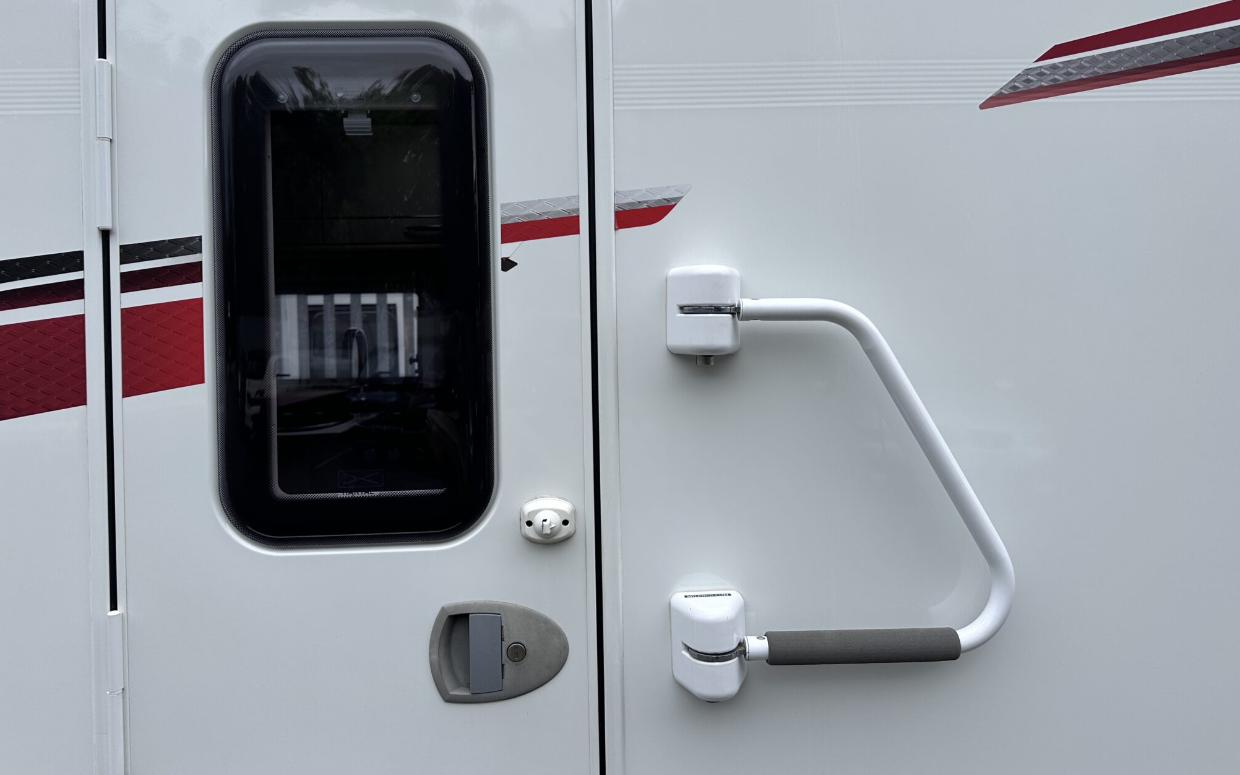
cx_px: 618
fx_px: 879
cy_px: 321
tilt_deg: -0.1
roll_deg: +0.9
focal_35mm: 26
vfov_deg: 47.4
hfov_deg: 70.4
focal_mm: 6.86
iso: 80
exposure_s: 1/1339
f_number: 1.78
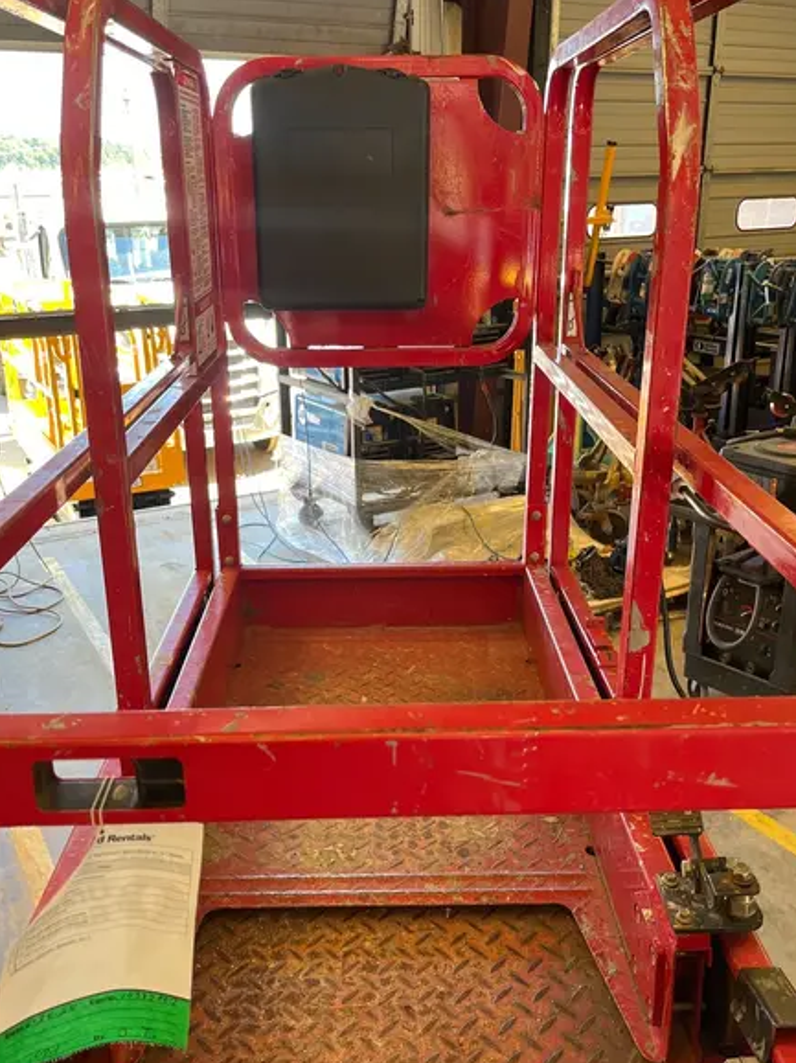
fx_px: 1013
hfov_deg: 42.9
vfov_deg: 55.3
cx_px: 386
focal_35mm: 33
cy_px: 569
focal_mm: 5.1
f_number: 1.6
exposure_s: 1/121
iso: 100
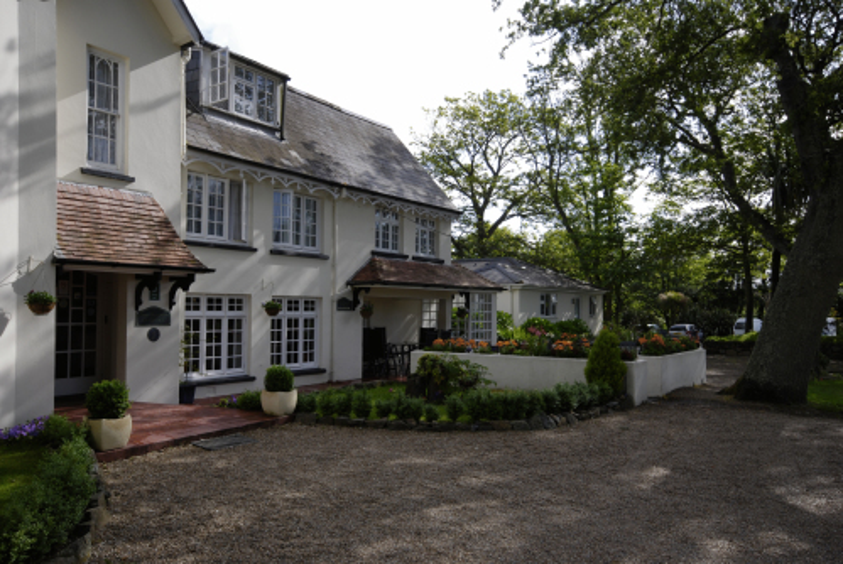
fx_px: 703
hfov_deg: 61.9
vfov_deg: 43.7
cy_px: 282
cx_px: 422
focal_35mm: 30
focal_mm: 20
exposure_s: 1/80
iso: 100
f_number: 11
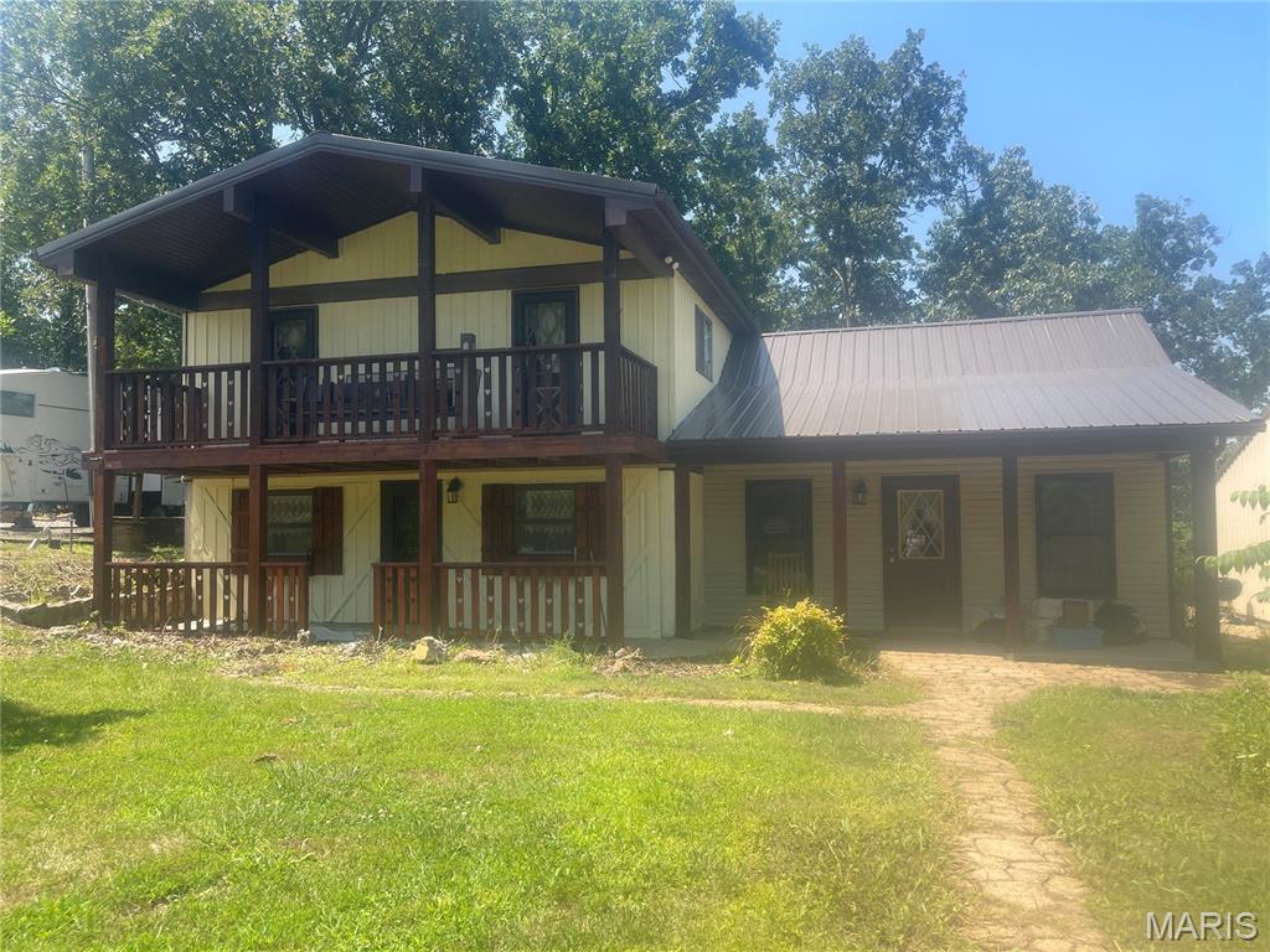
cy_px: 476
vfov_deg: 54.9
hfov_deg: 69.4
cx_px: 635
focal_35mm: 25
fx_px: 917
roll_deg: -0.3
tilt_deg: +0.7
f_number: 1.6
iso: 32
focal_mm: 5.1
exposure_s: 1/1252
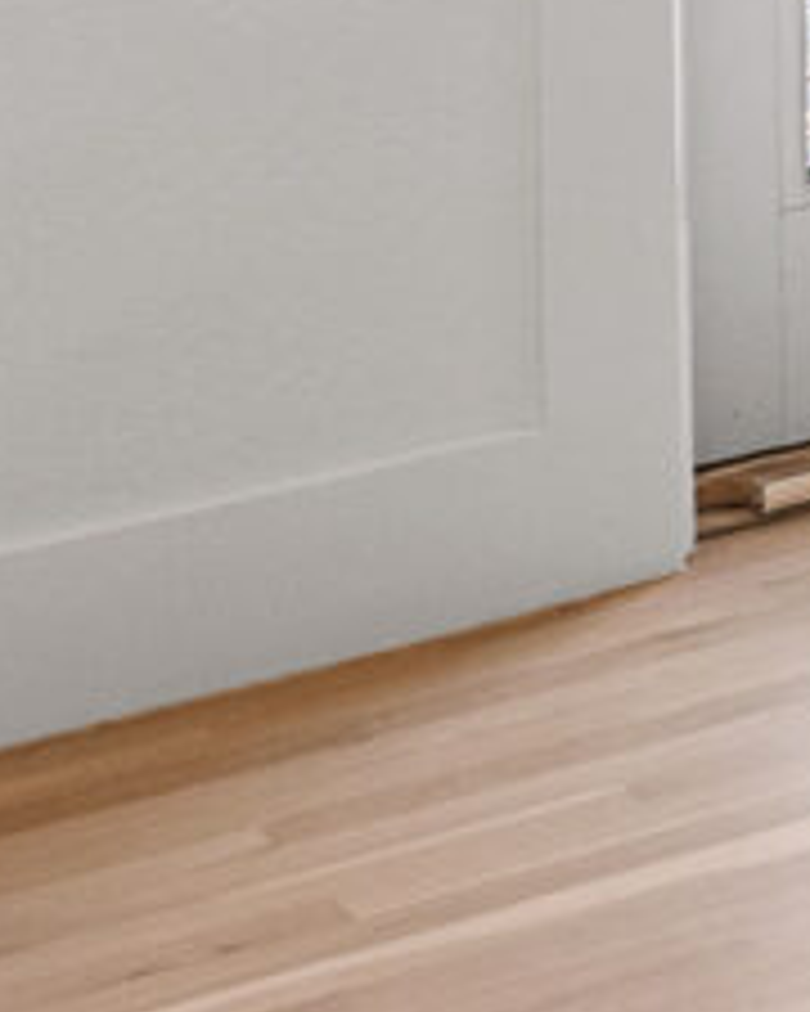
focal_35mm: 137
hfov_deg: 6.7
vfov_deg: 12.5
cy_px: -985
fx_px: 4105
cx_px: 3794
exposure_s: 1/125
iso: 640
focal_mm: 16
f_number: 4
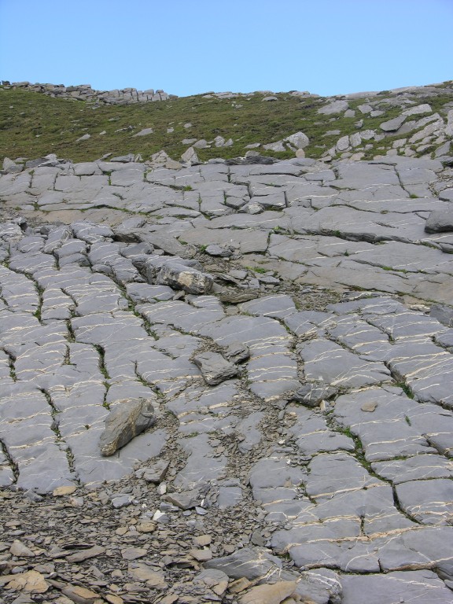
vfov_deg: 29.4
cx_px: 226
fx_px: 1152
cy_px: 302
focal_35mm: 66
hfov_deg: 22.3
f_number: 5.2
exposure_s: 1/178
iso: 50
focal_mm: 16.8
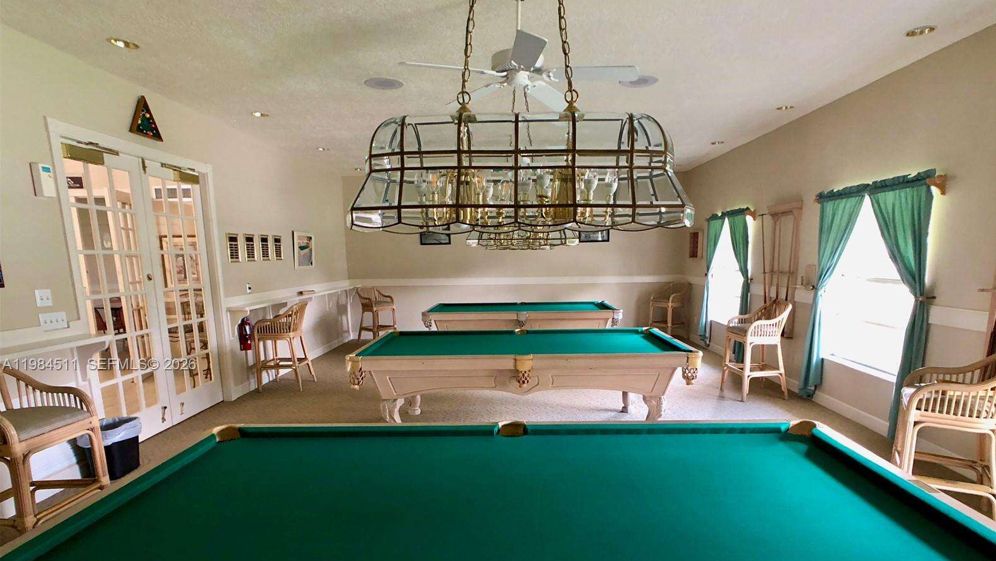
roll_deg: +1.3
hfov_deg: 62.6
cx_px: 506
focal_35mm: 31
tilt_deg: -11.3
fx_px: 819
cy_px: 365
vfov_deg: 37.5
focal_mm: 4
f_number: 1.8
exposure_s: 1/12
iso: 100
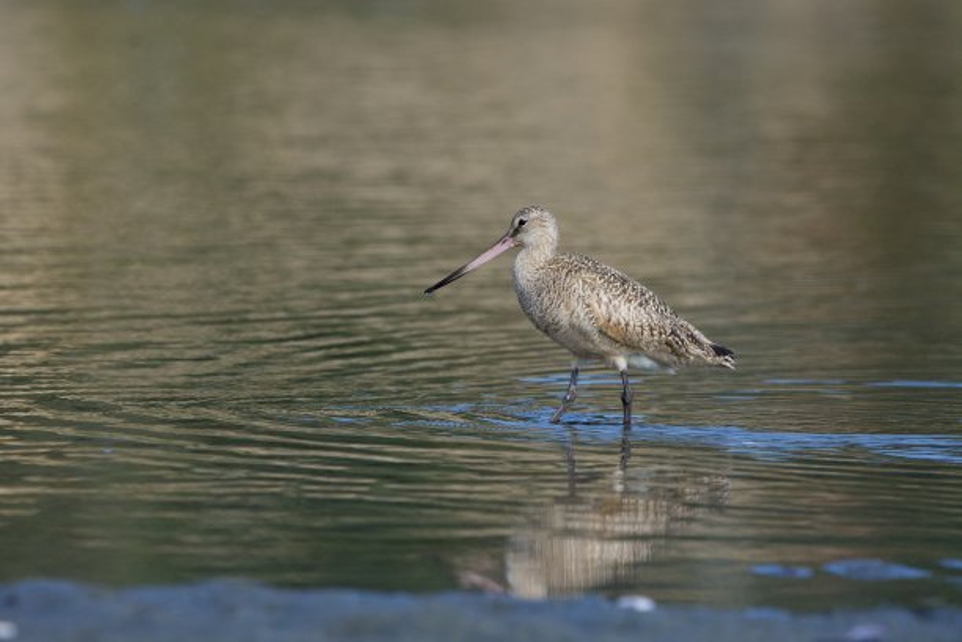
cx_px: 481
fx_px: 18036
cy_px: 321
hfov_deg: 3.1
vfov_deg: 2.0
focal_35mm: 675
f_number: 7.1
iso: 1000
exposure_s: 1/2500
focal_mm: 450
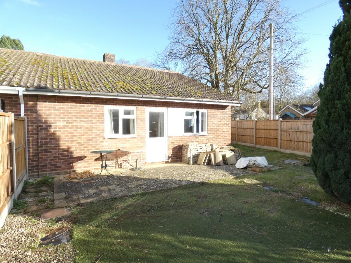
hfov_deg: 81.7
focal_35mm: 20
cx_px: 176
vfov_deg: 66.0
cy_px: 132
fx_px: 203
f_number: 2.8
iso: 80
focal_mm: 3.6
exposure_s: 1/320
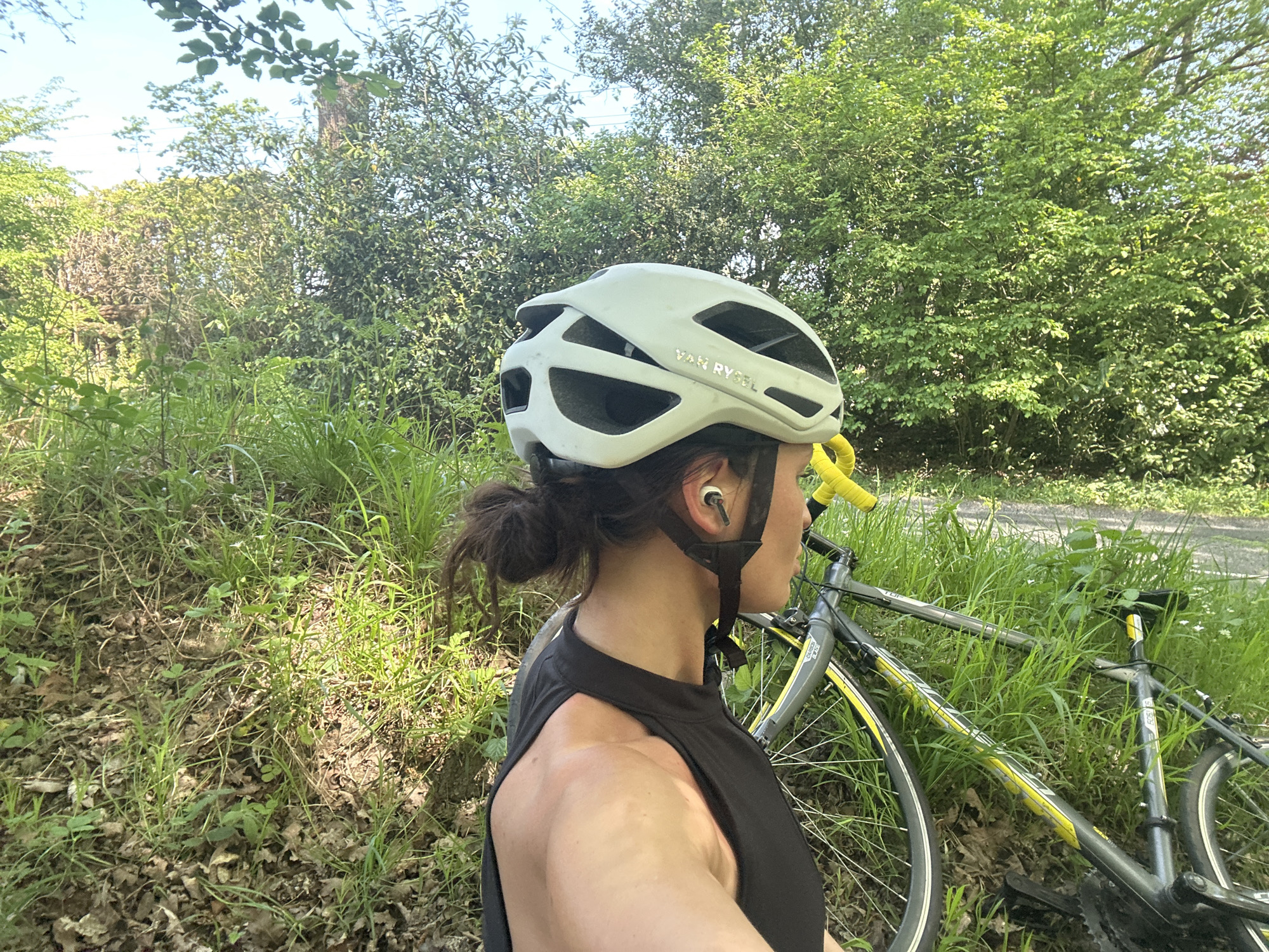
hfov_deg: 73.9
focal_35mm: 23
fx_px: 843
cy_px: 476
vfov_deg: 58.9
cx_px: 634
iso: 64
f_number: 1.9
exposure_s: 1/121
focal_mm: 2.69
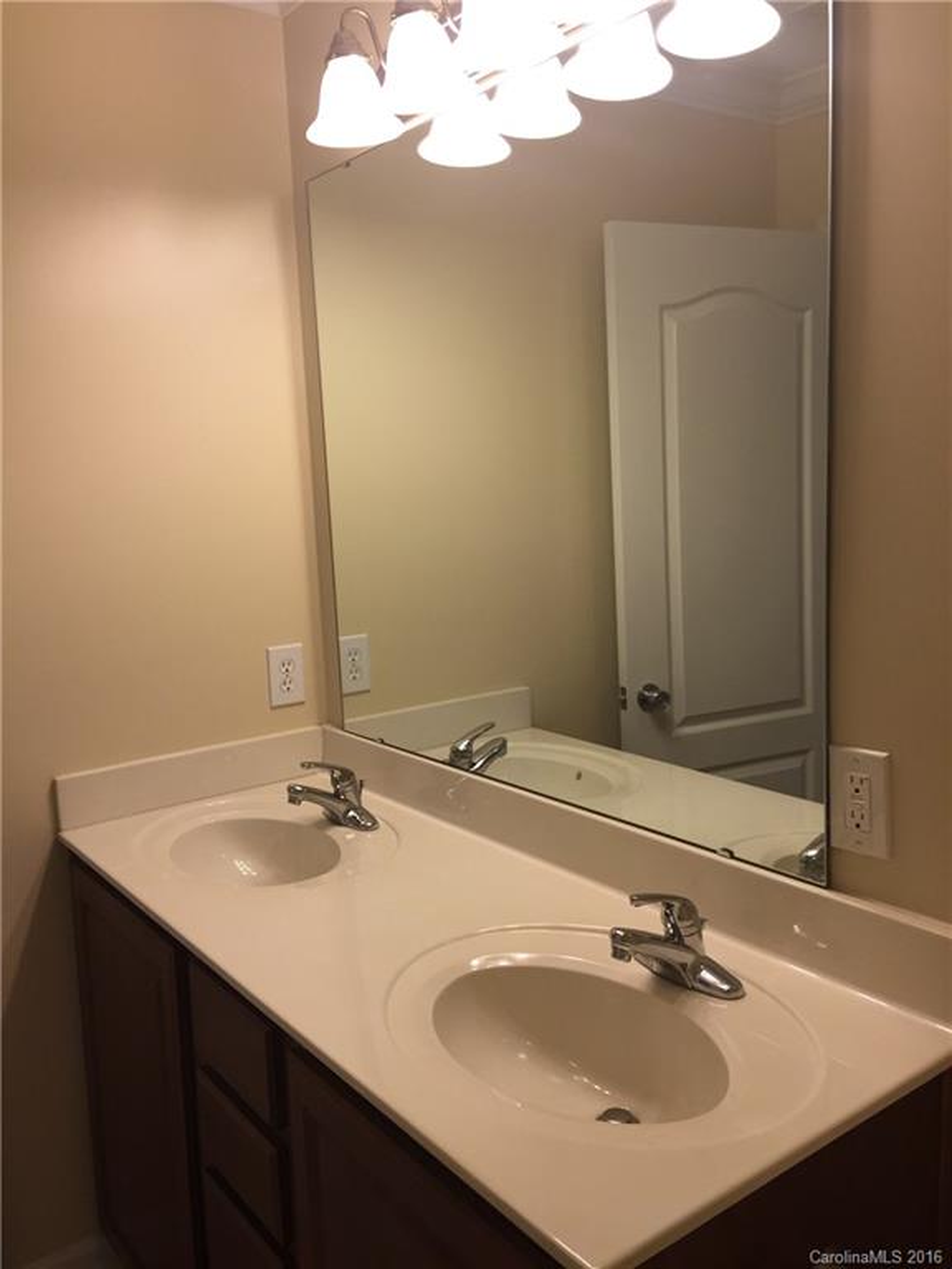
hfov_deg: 48.2
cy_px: 634
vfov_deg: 61.7
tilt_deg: -7.2
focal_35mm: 29
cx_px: 476
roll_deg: +2.9
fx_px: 1063
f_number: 2.2
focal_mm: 4.15
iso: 50
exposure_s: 1/120
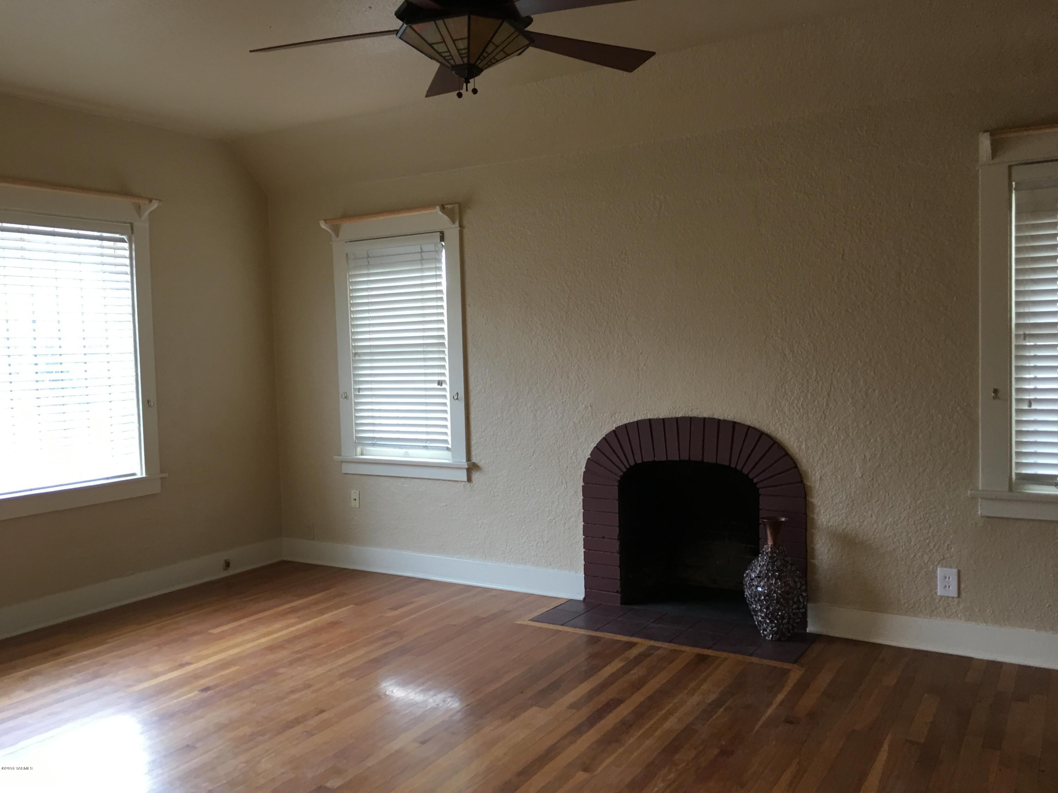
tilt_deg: +0.7
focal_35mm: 29
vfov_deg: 48.2
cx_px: 529
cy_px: 396
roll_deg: +1.7
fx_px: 886
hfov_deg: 61.7
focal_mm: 4.15
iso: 32
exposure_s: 1/15
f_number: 2.2
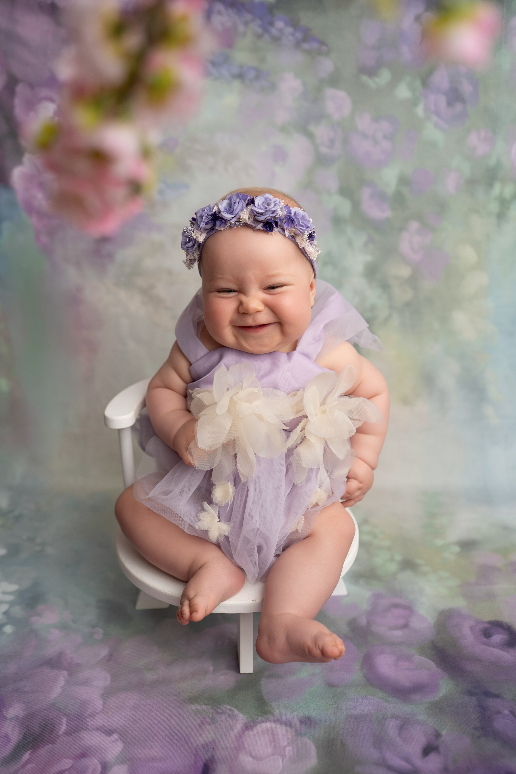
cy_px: 387
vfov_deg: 54.4
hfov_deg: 37.9
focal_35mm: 35
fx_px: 752
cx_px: 258
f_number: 2.2
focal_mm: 35
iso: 100
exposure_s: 1/160
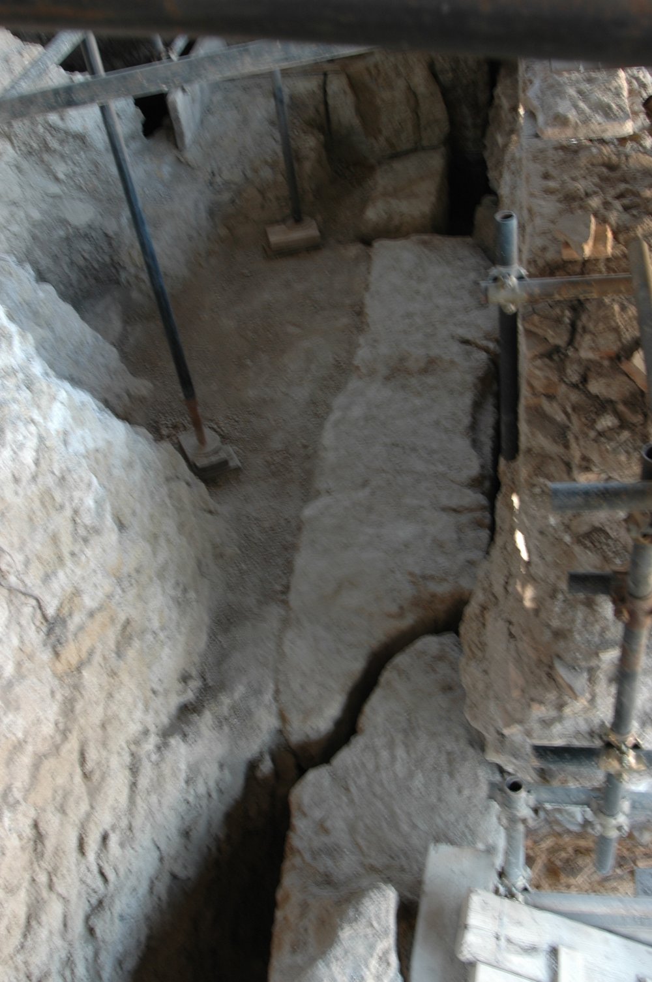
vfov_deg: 53.2
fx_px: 980
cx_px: 326
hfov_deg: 36.8
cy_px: 491
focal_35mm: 36
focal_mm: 24
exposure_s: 1/6
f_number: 7.1
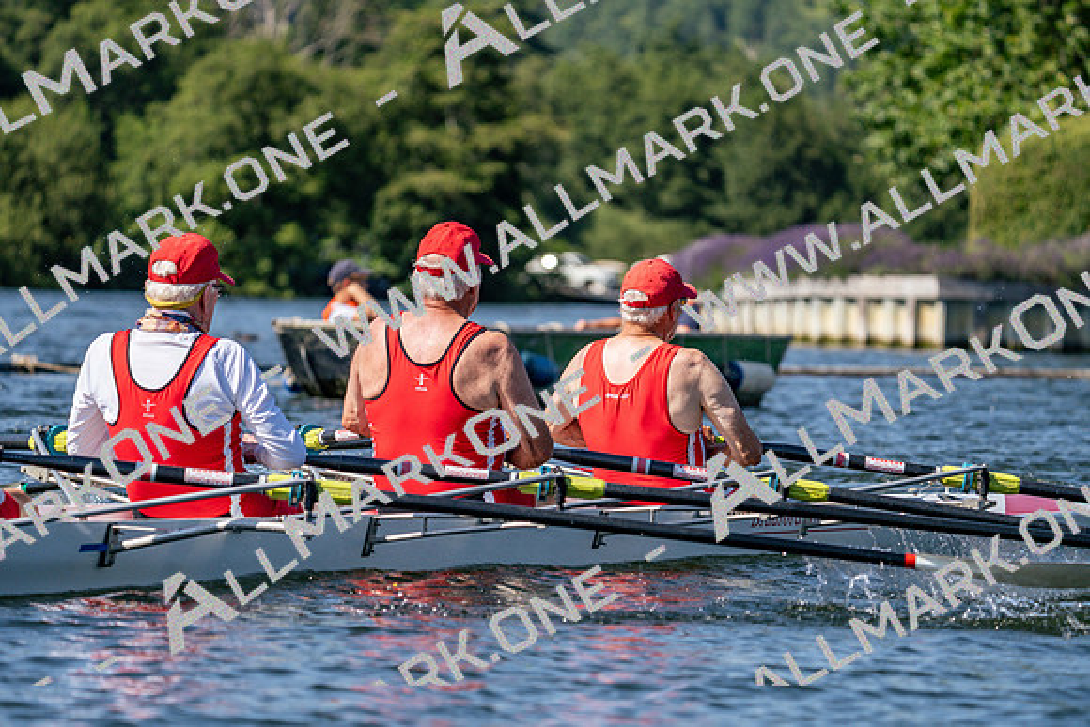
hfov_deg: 8.5
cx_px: 545
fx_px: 7359
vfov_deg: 5.7
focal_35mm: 243
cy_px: 364
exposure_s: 1/1600
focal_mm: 243
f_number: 5.6
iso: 250
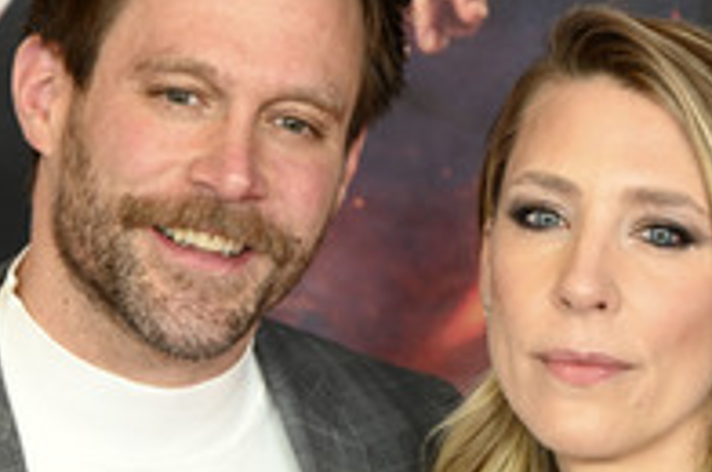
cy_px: 330
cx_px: 401
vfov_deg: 4.1
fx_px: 6595
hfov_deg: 6.2
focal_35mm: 334
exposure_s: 1/160
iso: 1000
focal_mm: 145
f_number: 6.3
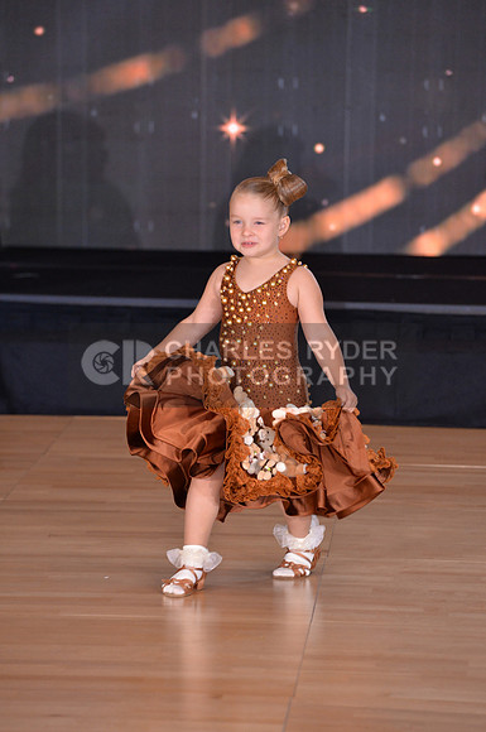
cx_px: 243
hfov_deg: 6.8
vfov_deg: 10.3
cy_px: 366
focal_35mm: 200
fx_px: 4062
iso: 1600
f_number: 5
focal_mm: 200
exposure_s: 1/250
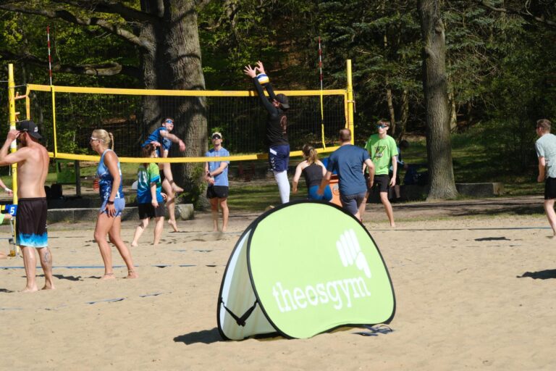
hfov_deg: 11.6
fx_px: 2733
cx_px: 278
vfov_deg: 7.8
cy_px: 186
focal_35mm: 177
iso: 125
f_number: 10
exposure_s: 1/170
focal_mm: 118
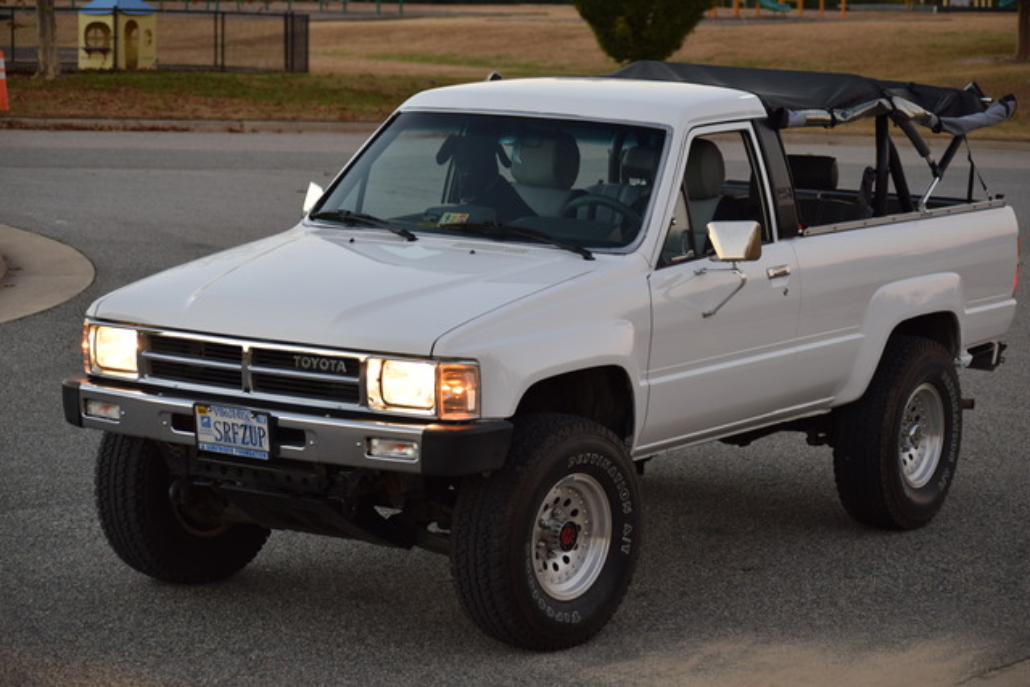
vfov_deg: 13.0
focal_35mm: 105
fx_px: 3005
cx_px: 515
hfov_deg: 19.5
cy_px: 344
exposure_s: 1/60
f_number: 4.2
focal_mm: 70
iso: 450
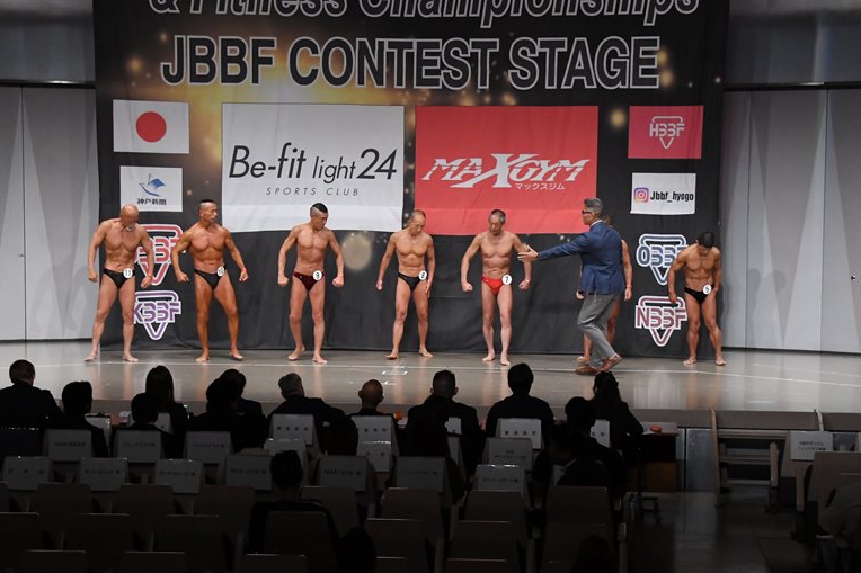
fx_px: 1745
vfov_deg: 18.7
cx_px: 431
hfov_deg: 27.7
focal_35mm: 73
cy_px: 288
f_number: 5.6
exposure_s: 1/400
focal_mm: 48
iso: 5000
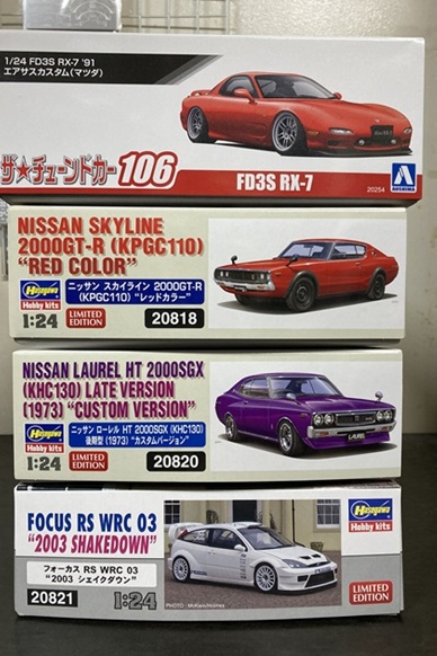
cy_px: 331
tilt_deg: -1.0
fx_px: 546
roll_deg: +0.6
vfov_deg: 61.9
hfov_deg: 43.6
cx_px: 207
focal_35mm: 30
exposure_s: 1/60
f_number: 1.8
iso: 125
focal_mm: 3.99
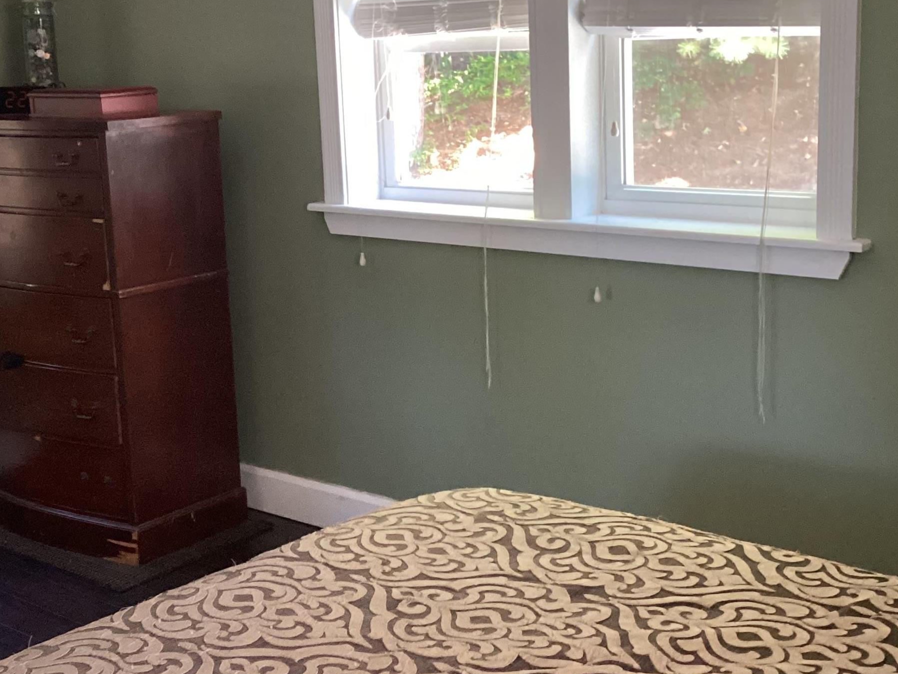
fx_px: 1375
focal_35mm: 53
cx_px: 416
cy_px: 288
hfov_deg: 36.2
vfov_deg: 27.5
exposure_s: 1/50
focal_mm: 3.3
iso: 400
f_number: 2.4
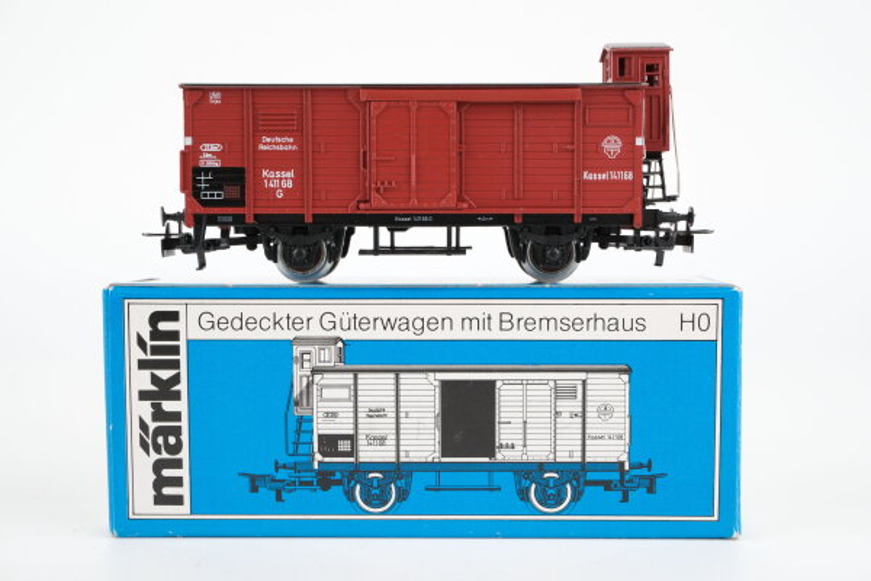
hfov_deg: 43.6
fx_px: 1089
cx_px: 436
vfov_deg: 29.9
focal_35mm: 45
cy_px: 290
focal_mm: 30
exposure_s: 1/125
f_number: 8
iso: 400
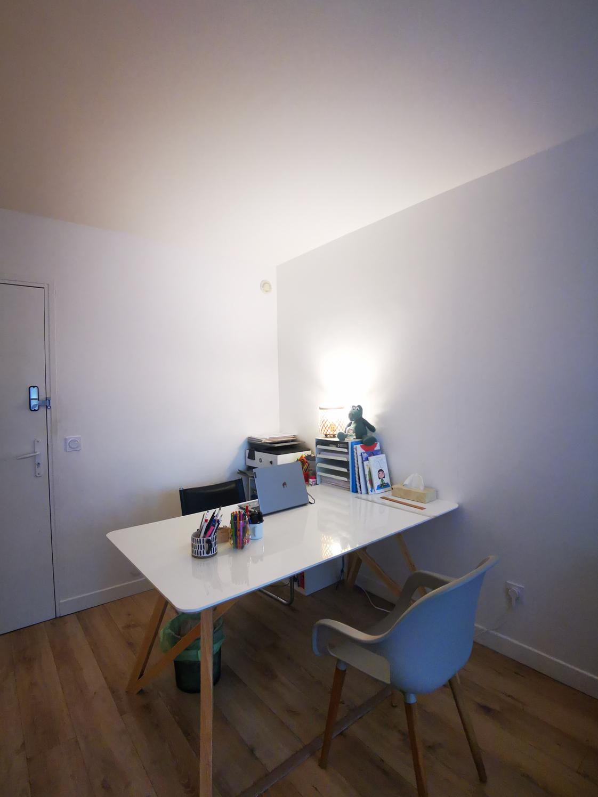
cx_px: 299
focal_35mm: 17
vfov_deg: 91.0
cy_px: 398
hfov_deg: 74.7
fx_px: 392
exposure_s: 1/25
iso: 320
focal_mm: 2.26
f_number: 2.2
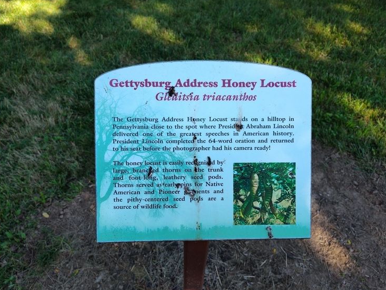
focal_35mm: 25
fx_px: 279
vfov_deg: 54.9
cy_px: 148
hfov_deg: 69.3
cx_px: 177
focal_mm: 5.56
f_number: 1.8
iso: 121
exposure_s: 1/200
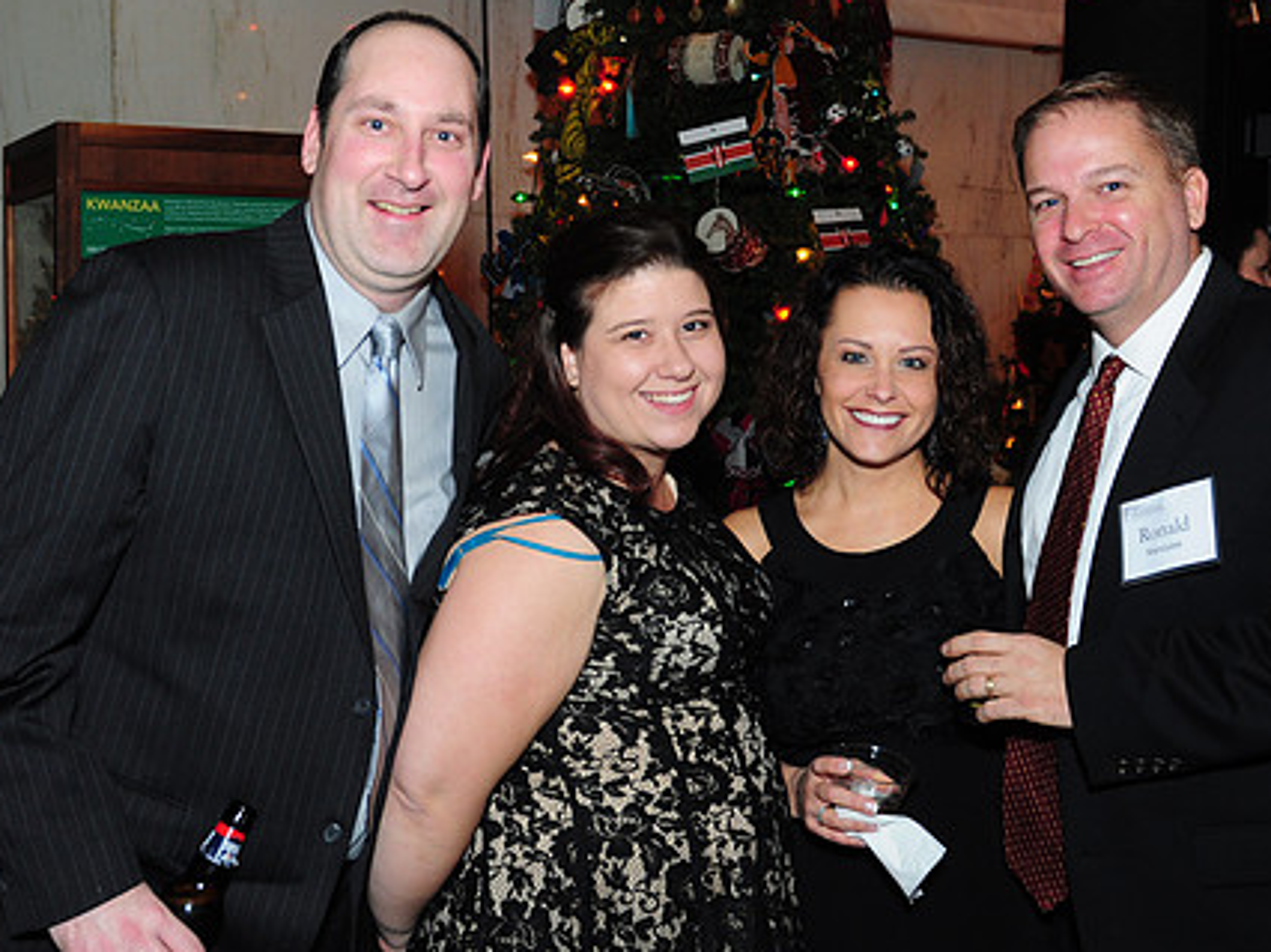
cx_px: 558
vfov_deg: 28.5
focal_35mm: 51
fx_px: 1872
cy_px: 488
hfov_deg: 37.5
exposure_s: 1/60
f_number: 4.5
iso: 640
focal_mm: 26
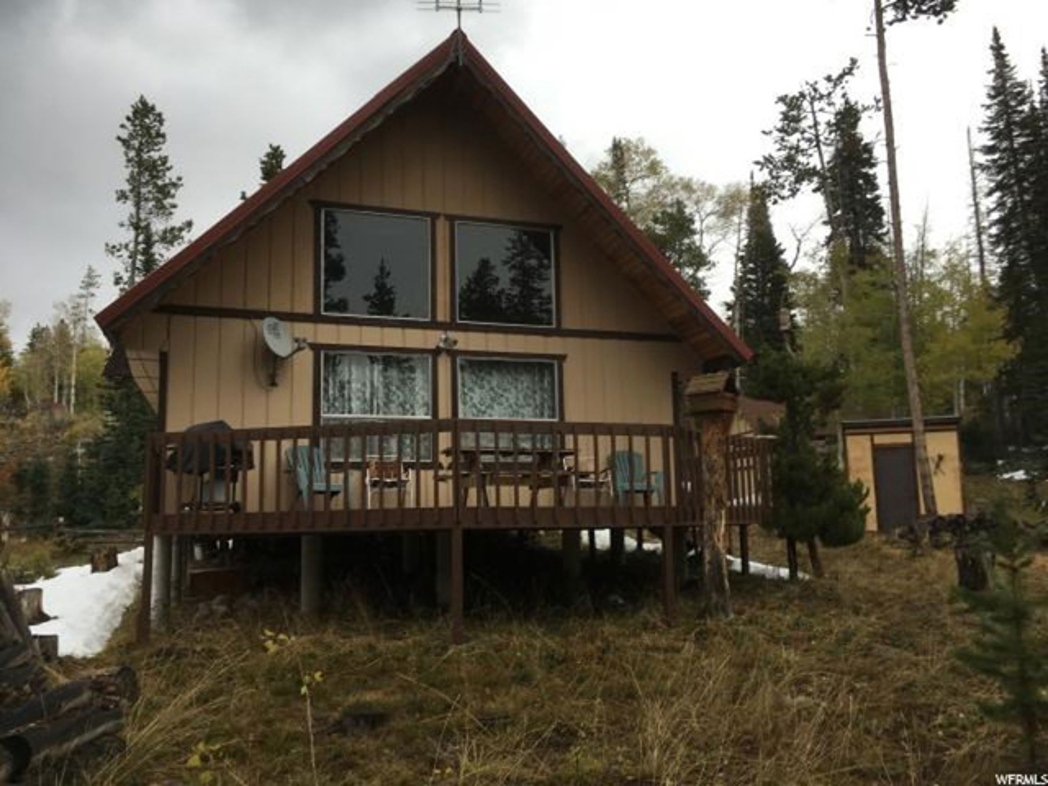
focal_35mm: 29
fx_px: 878
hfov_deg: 61.7
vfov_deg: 48.2
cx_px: 524
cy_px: 393
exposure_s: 1/233
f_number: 2.2
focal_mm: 4.15
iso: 25
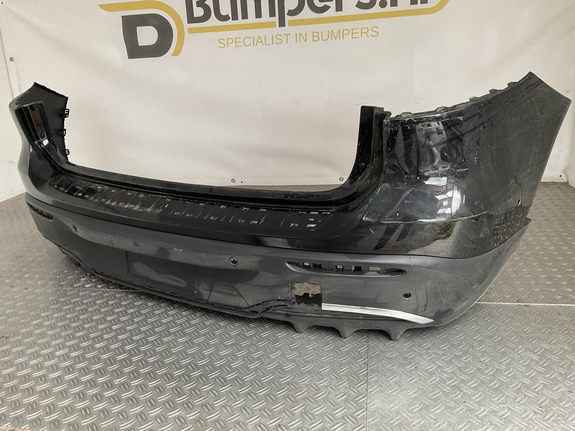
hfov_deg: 61.7
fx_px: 482
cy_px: 216
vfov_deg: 48.2
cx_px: 288
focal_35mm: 29
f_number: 1.8
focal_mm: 3
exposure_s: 1/50
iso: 160
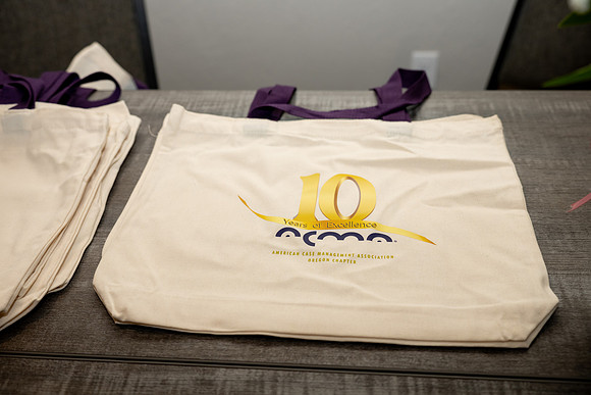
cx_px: 296
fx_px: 624
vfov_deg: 35.1
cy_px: 198
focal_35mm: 38
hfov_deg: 50.7
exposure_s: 1/320
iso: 1000
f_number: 4
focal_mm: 38
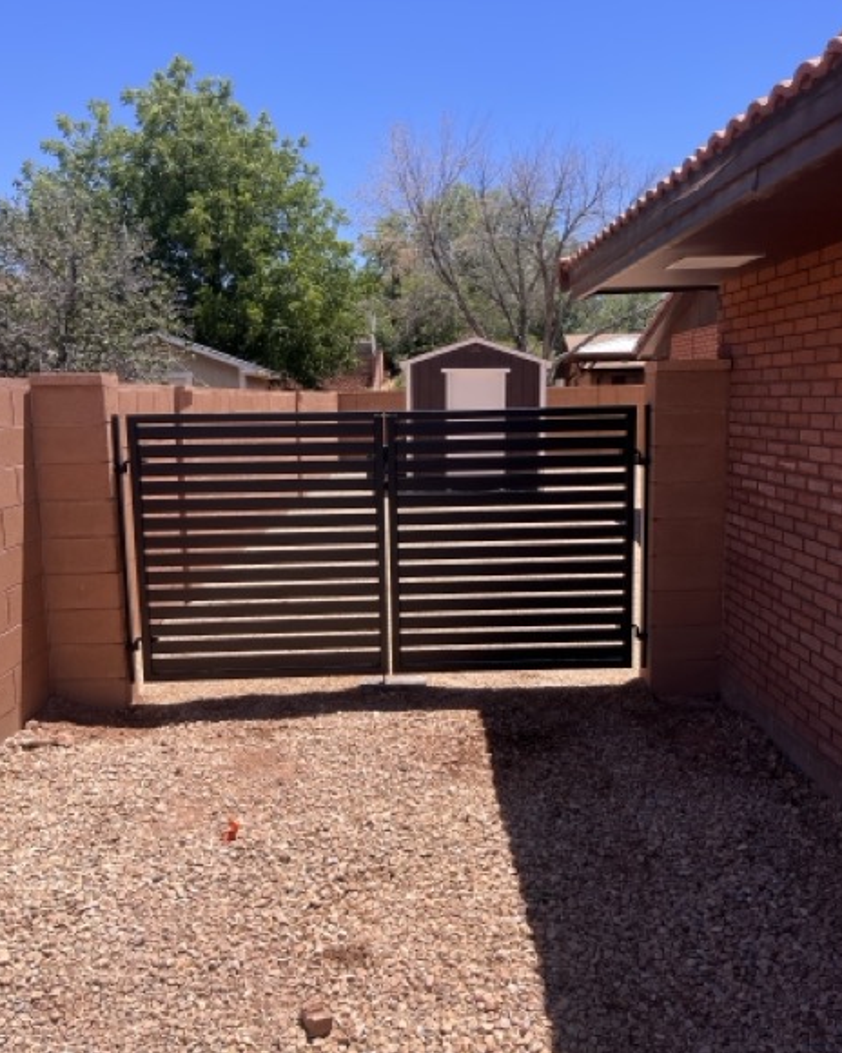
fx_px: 872
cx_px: 425
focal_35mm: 28
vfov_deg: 62.2
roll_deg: +1.5
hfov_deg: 51.5
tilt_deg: -9.1
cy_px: 532
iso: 50
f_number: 1.6
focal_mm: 5.1
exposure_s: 1/2632
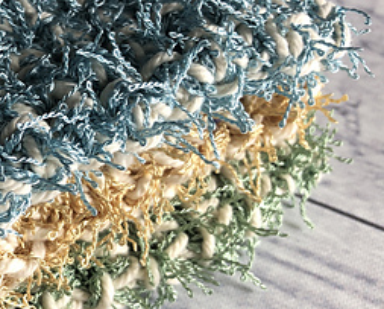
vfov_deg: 22.2
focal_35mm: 69
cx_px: -53
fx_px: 785
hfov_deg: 25.2
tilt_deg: -45.9
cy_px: 122
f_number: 1.8
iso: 25
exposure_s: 1/120
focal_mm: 3.99
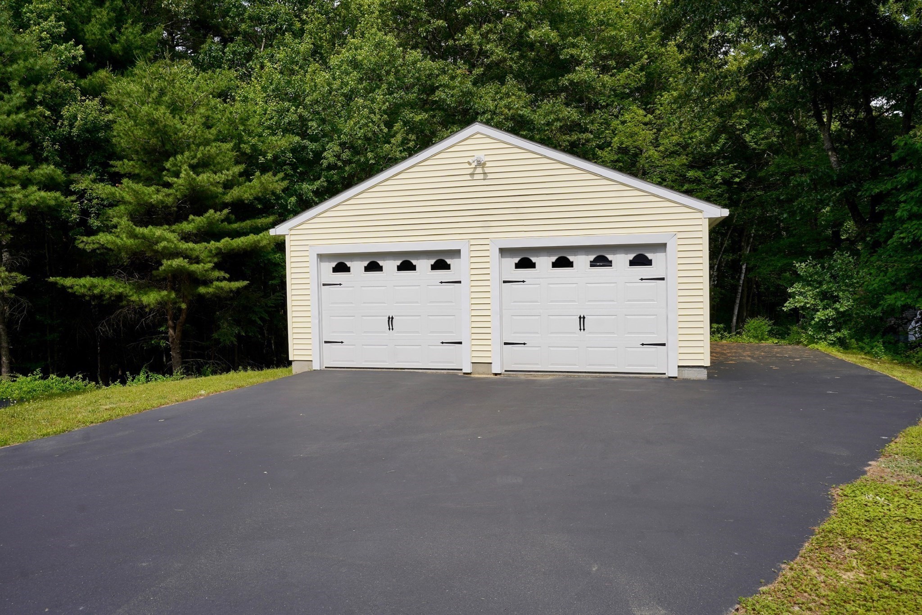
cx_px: 461
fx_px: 717
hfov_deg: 65.5
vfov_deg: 46.4
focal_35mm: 28
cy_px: 308
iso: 100
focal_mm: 28
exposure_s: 1/400
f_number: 8
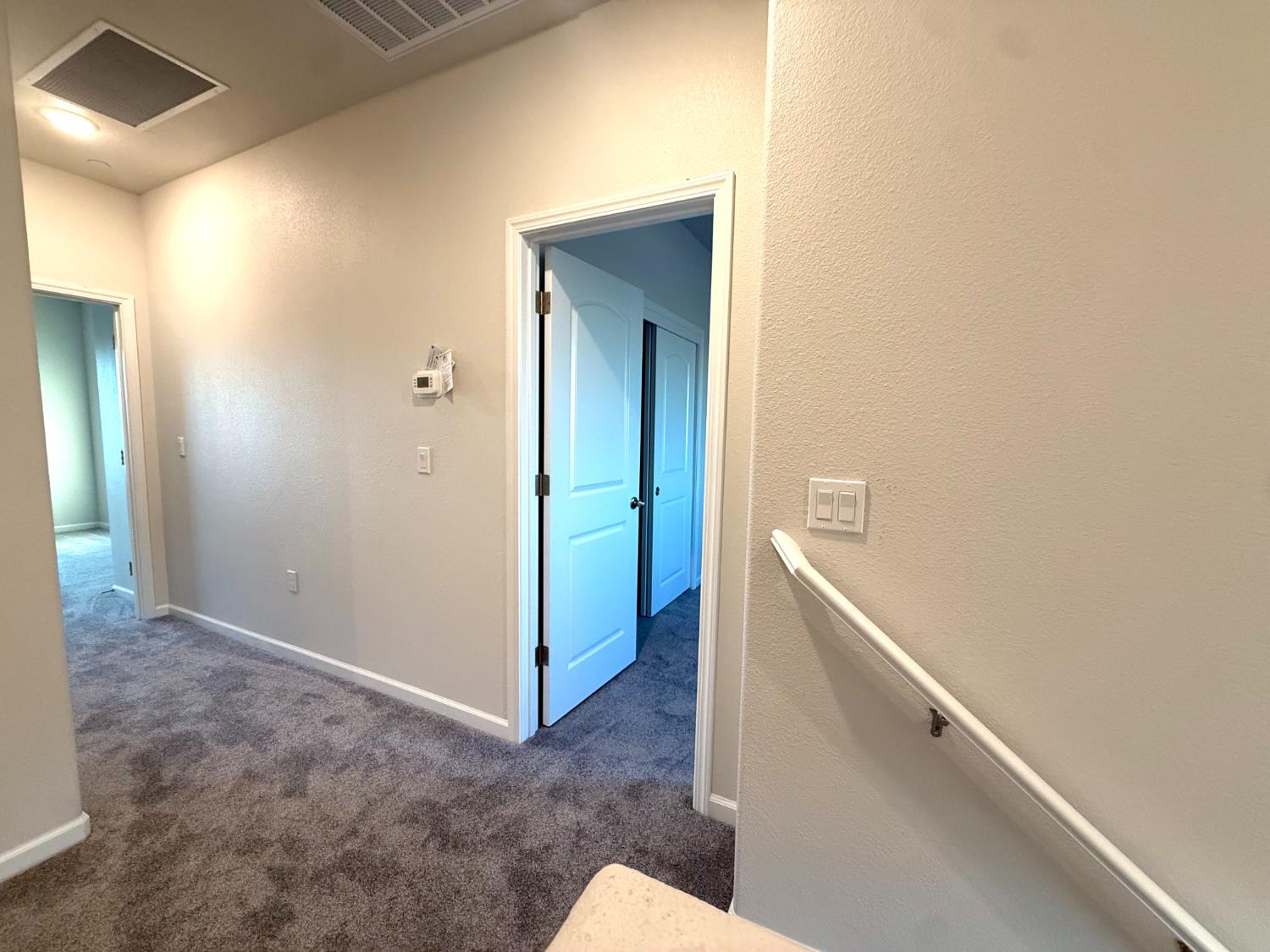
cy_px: 476
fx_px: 514
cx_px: 635
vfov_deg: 85.7
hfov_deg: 102.1
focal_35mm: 14
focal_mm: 2.22
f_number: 2.2
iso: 320
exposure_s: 1/120
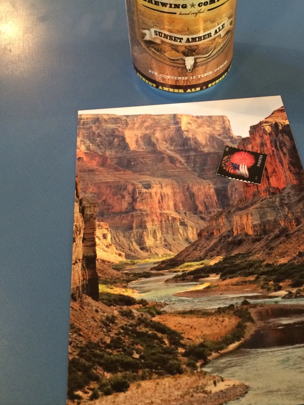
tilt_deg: -51.5
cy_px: 149
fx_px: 492
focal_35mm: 42
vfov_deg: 44.4
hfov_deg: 34.1
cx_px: 199
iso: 320
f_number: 2.2
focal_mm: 4.15
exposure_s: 1/24
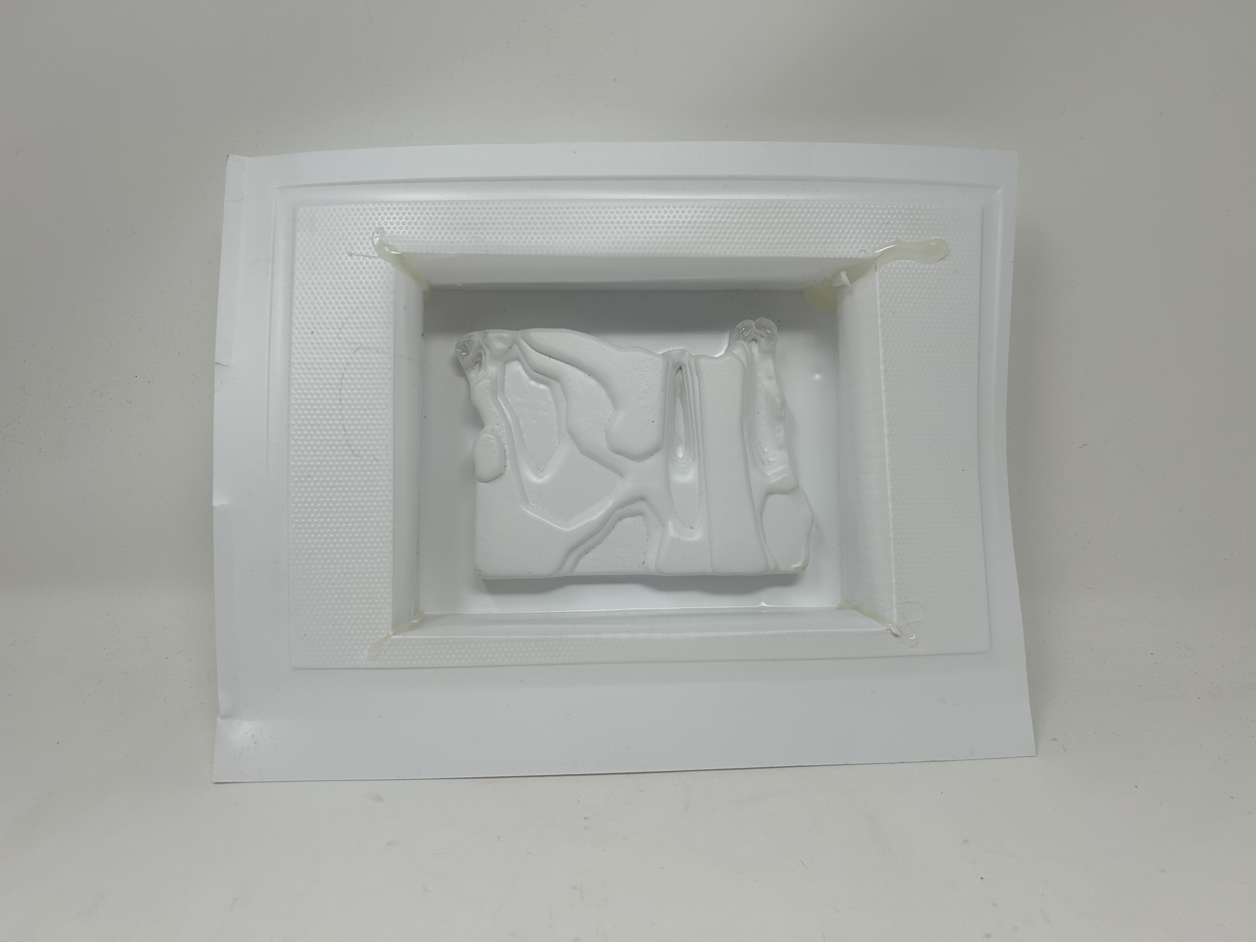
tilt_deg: -20.9
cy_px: 471
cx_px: 628
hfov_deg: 67.3
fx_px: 943
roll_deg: -0.3
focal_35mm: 26
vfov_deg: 53.1
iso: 50
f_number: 1.5
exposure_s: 1/632
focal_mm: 5.7
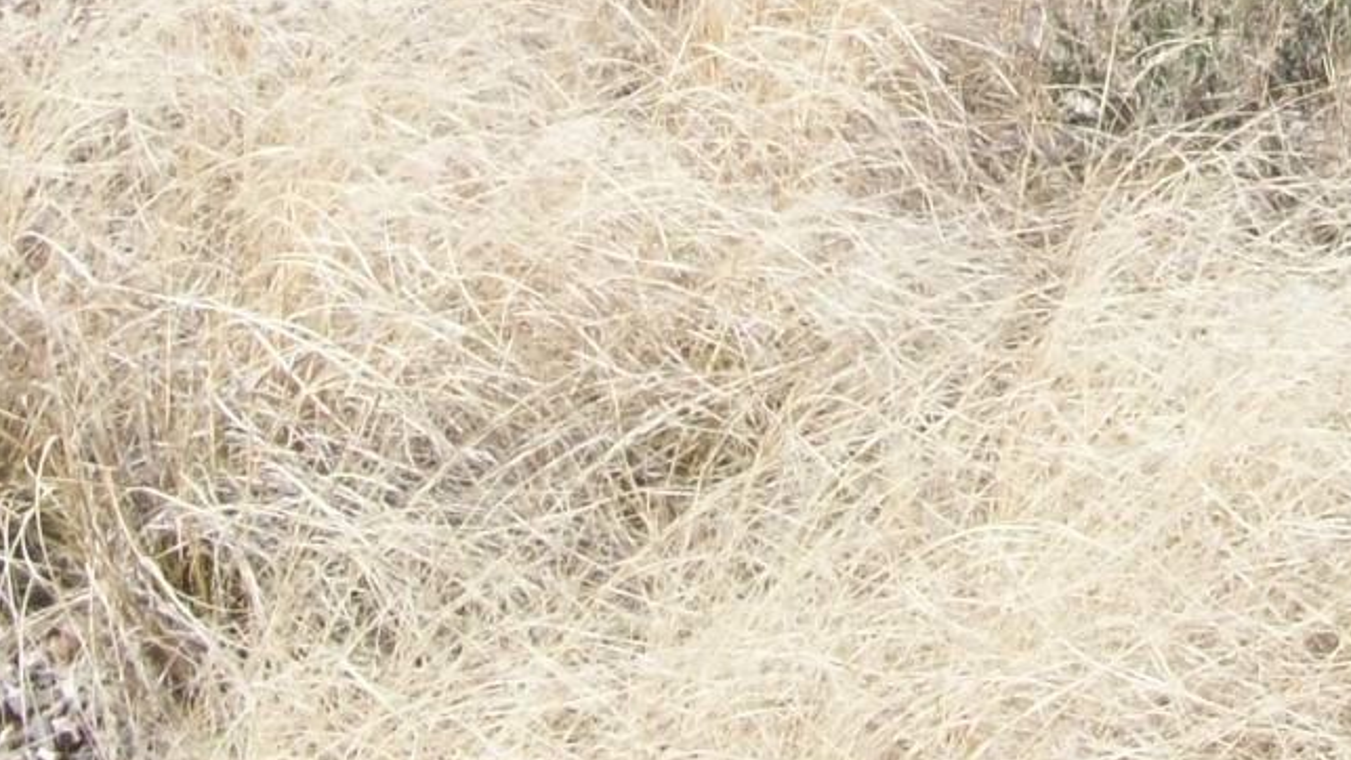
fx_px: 4228
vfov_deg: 9.5
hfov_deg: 17.5
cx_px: 1538
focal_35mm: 118
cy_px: -798
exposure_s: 1/310
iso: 64
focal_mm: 5.7
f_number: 5.5
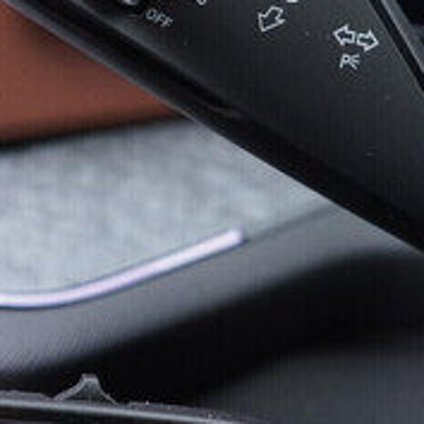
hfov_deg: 18.3
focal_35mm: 95
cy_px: 178
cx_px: 182
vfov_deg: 18.3
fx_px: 1316
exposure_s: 1/40
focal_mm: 24
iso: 250
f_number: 2.8
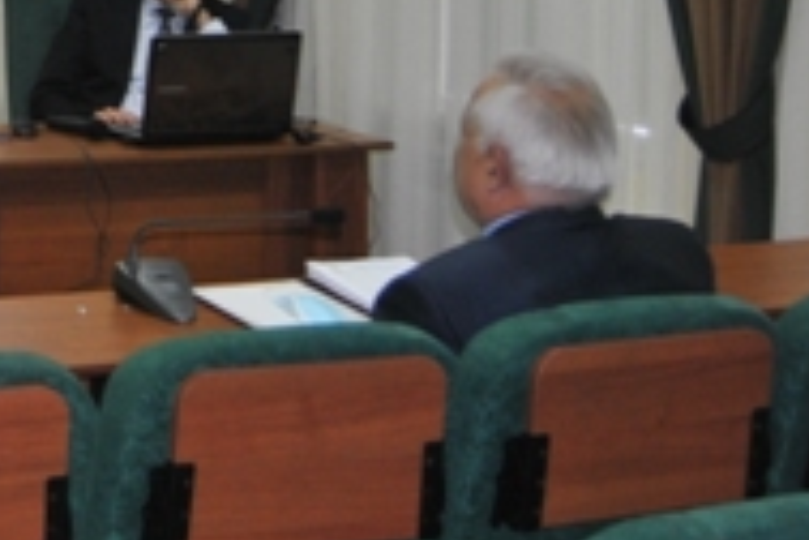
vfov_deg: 11.6
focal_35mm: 112
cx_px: -214
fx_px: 2517
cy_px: -313
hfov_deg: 17.3
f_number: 3.5
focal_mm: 22
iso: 200
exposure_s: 1/60
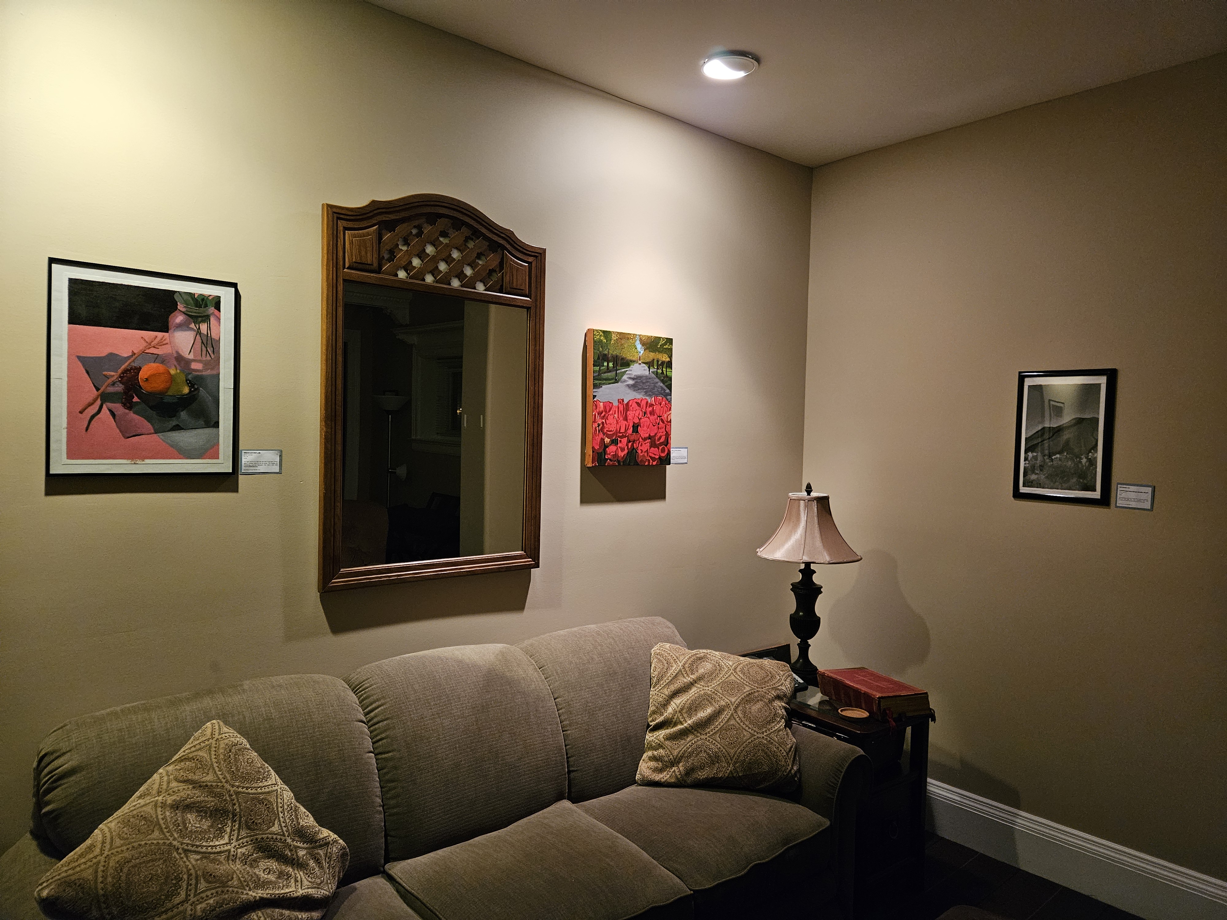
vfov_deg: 58.9
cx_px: 614
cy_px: 460
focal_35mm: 23
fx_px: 815
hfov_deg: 73.9
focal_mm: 5.4
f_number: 1.8
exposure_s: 1/30
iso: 640
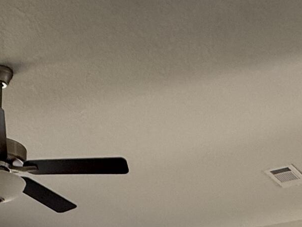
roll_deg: -1.2
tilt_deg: -2.6
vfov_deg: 16.8
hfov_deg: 27.7
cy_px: 428
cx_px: 125
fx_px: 611
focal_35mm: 70
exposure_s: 1/99
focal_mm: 2.22
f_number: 2.2
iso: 125
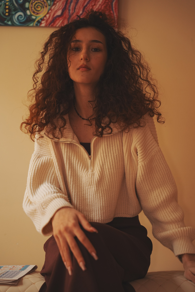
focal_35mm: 61
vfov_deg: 32.8
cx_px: 98
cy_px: 146
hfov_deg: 22.2
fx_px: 496
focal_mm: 61.1
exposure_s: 1/160
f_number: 2.8
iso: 1000
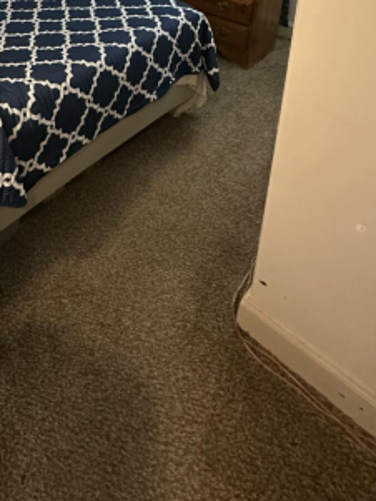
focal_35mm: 31
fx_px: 449
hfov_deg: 42.8
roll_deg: +0.9
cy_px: -26
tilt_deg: -19.2
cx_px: 62
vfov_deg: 46.3
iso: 800
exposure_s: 1/60
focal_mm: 2.22
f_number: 2.2
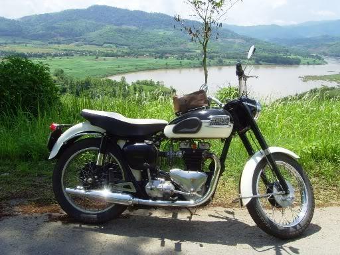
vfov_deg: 36.8
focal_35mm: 39
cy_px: 128
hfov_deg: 47.9
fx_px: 383
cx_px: 170
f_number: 6.3
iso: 80
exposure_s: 1/250
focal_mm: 6.6
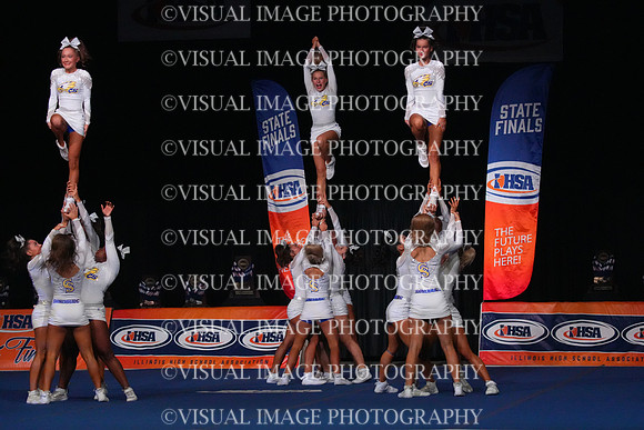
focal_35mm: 130
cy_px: 215
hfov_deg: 15.8
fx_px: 2326
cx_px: 322
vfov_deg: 10.6
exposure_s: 1/1250
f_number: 5.6
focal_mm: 130
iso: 16000
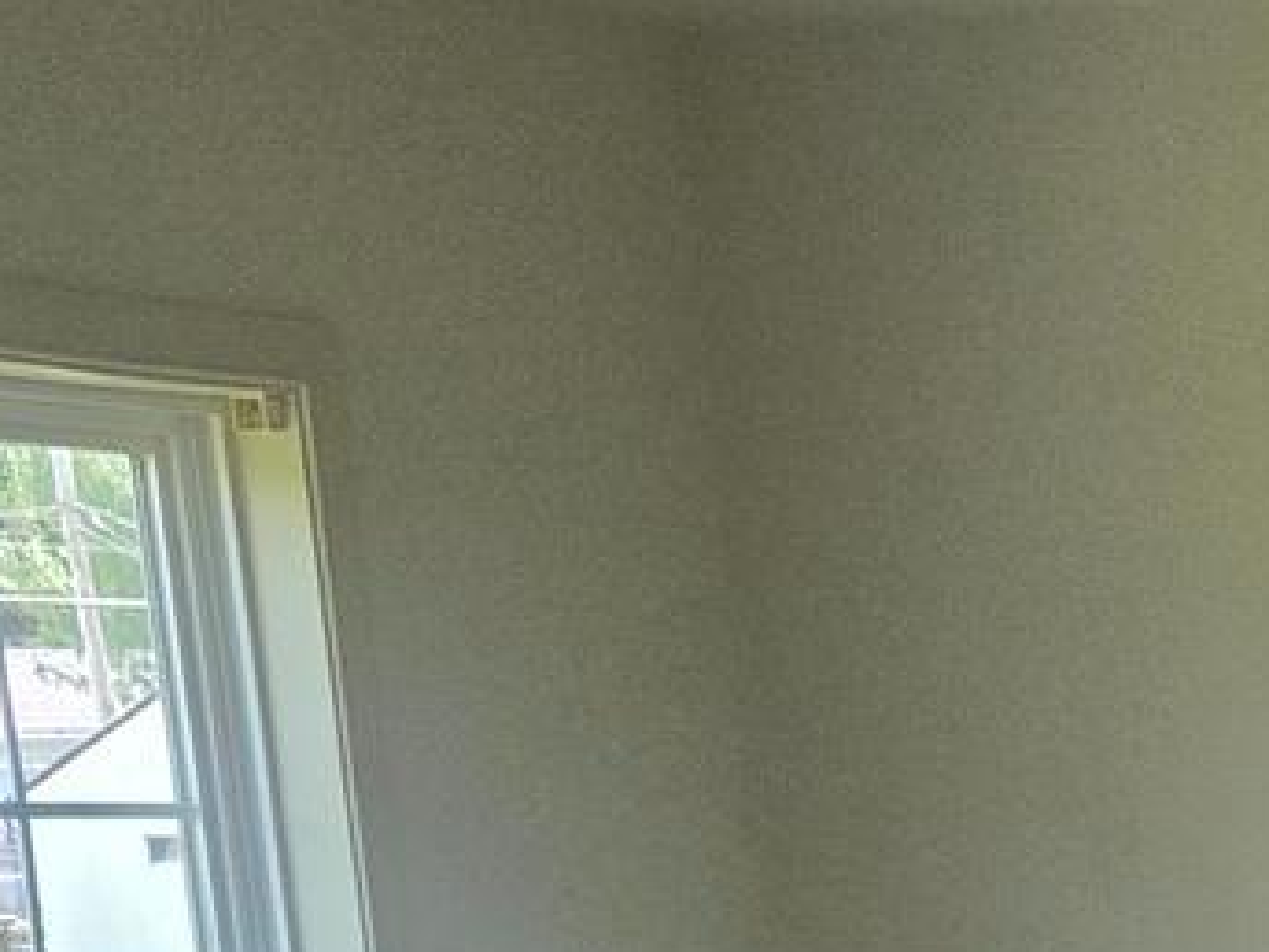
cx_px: 2295
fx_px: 5022
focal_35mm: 137
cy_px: 2122
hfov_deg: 13.0
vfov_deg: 9.8
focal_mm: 5.4
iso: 160
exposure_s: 1/508
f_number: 1.8
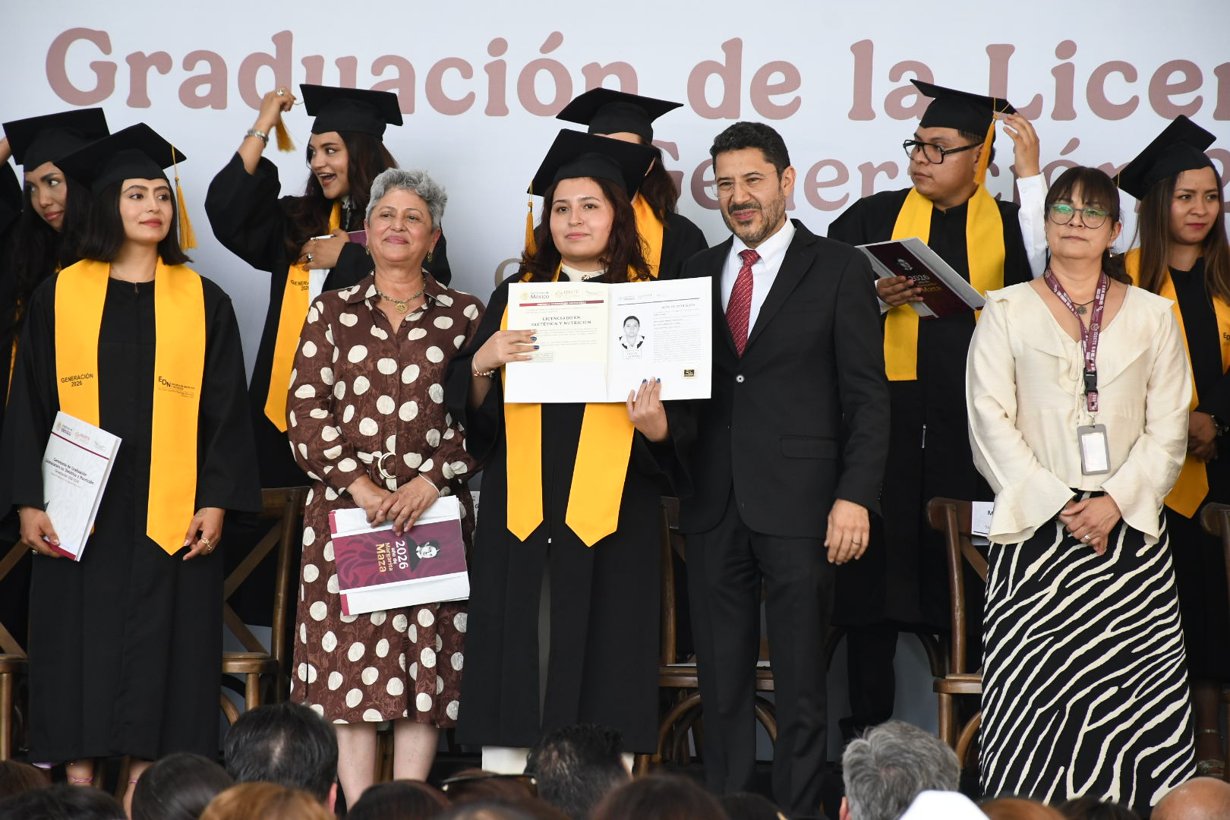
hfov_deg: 11.2
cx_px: 615
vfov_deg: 7.5
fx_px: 6252
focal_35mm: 183
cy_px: 410
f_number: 8
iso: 1000
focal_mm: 122
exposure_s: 1/125
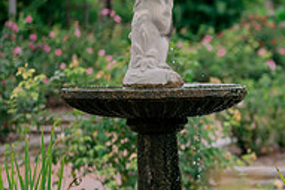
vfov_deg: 9.0
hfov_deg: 13.1
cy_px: 142
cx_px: 366
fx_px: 1202
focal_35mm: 152
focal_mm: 50
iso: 160
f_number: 2
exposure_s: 1/1000
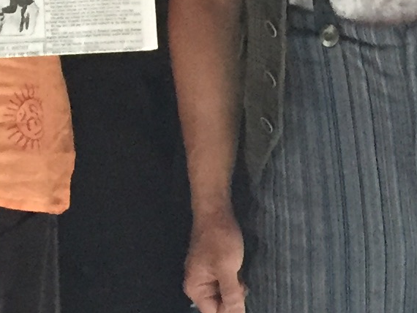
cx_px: -104
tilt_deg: -6.0
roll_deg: +0.1
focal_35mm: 166
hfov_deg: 11.6
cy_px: -271
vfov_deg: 8.6
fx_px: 2001
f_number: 2.2
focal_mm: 4.15
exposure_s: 1/15
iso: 250
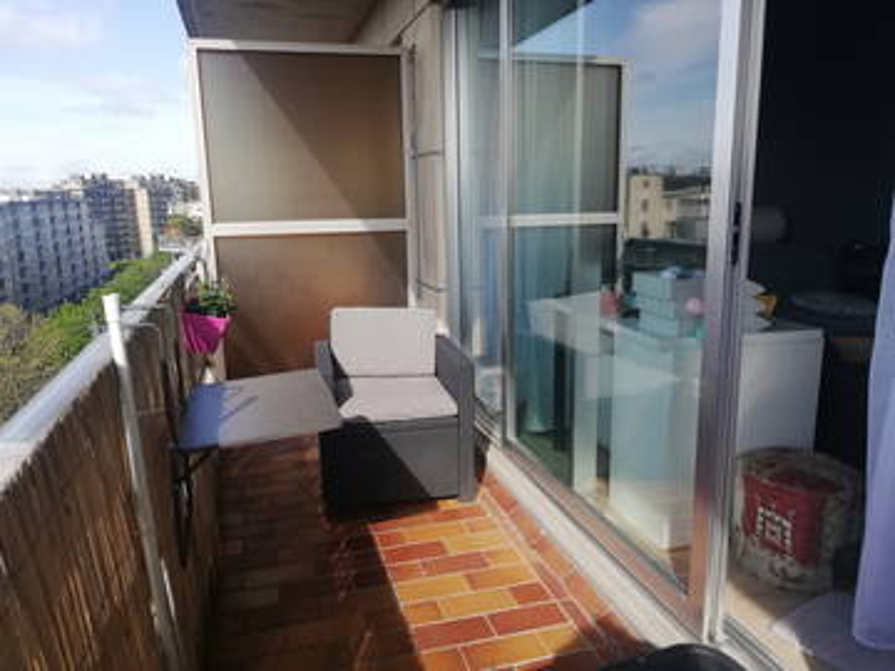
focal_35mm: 26
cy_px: 336
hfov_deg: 67.3
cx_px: 448
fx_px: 672
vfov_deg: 53.1
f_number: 4
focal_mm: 3.81
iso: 50
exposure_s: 1/493
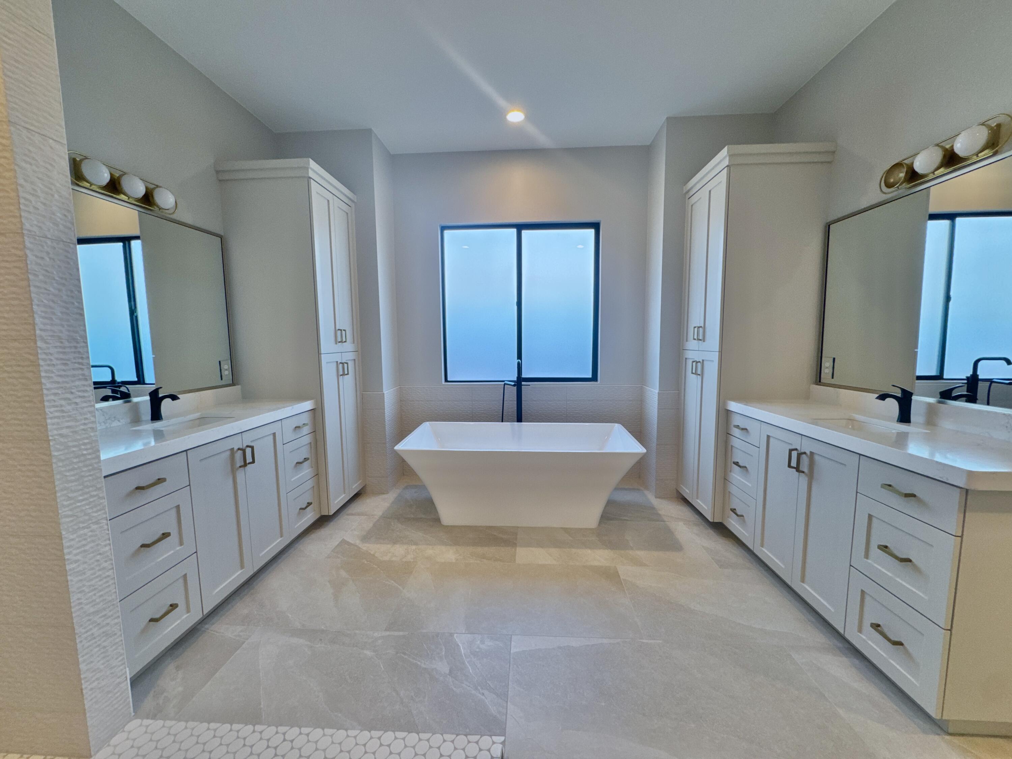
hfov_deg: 102.1
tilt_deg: -5.3
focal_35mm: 14
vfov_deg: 85.7
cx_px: 506
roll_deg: +0.3
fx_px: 409
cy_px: 380
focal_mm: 2.22
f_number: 2.2
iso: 125
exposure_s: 1/60
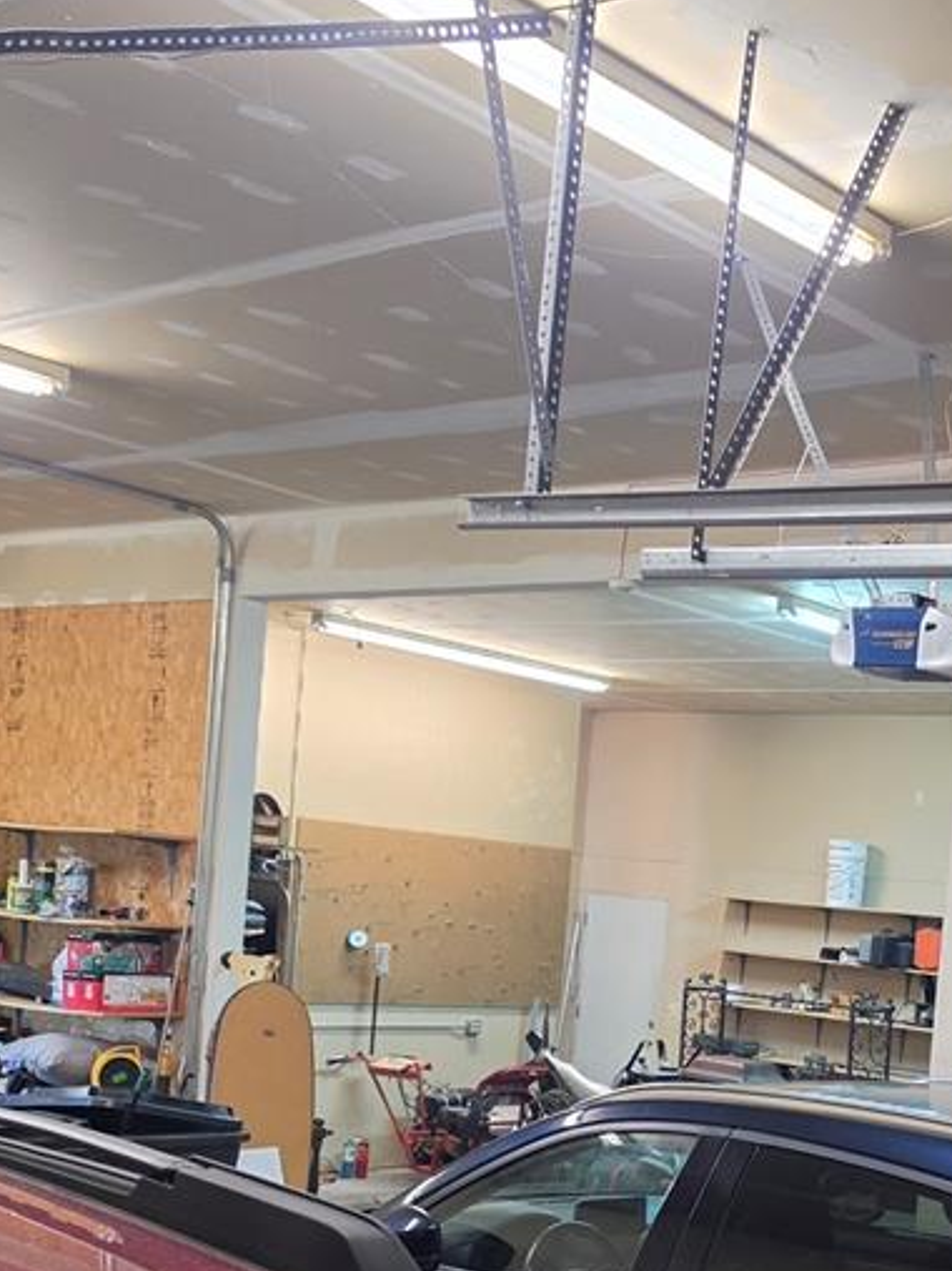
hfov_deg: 28.4
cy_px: 993
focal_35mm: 49
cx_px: 881
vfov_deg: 37.7
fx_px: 1798
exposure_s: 1/120
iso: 250
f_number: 1.4
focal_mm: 6.5
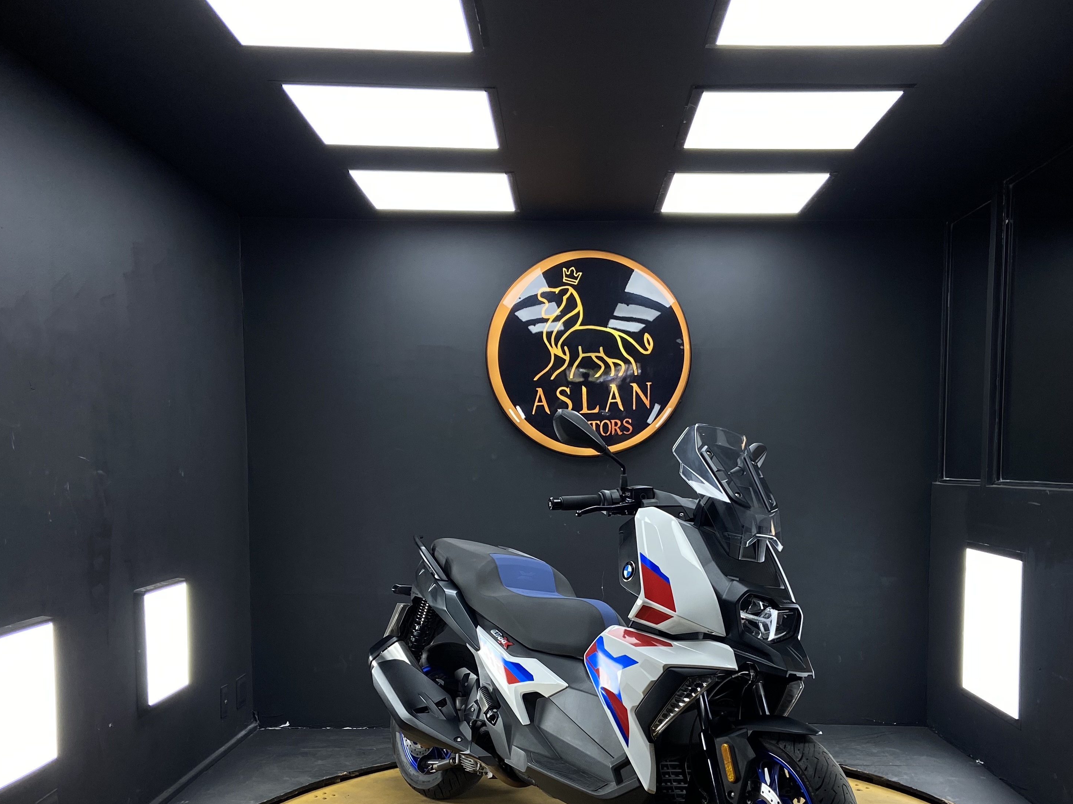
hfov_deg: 51.3
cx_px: 591
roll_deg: -0.2
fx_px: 1116
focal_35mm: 36
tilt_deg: -3.7
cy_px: 551
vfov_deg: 39.1
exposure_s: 1/120
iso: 80
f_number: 1.8
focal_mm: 4.25
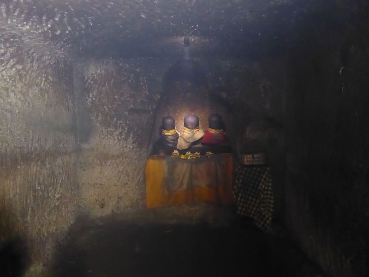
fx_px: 256
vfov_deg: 56.8
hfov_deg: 71.6
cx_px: 184
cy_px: 138
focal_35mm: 24
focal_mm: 4.3
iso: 1600
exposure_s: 1/4
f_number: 3.3
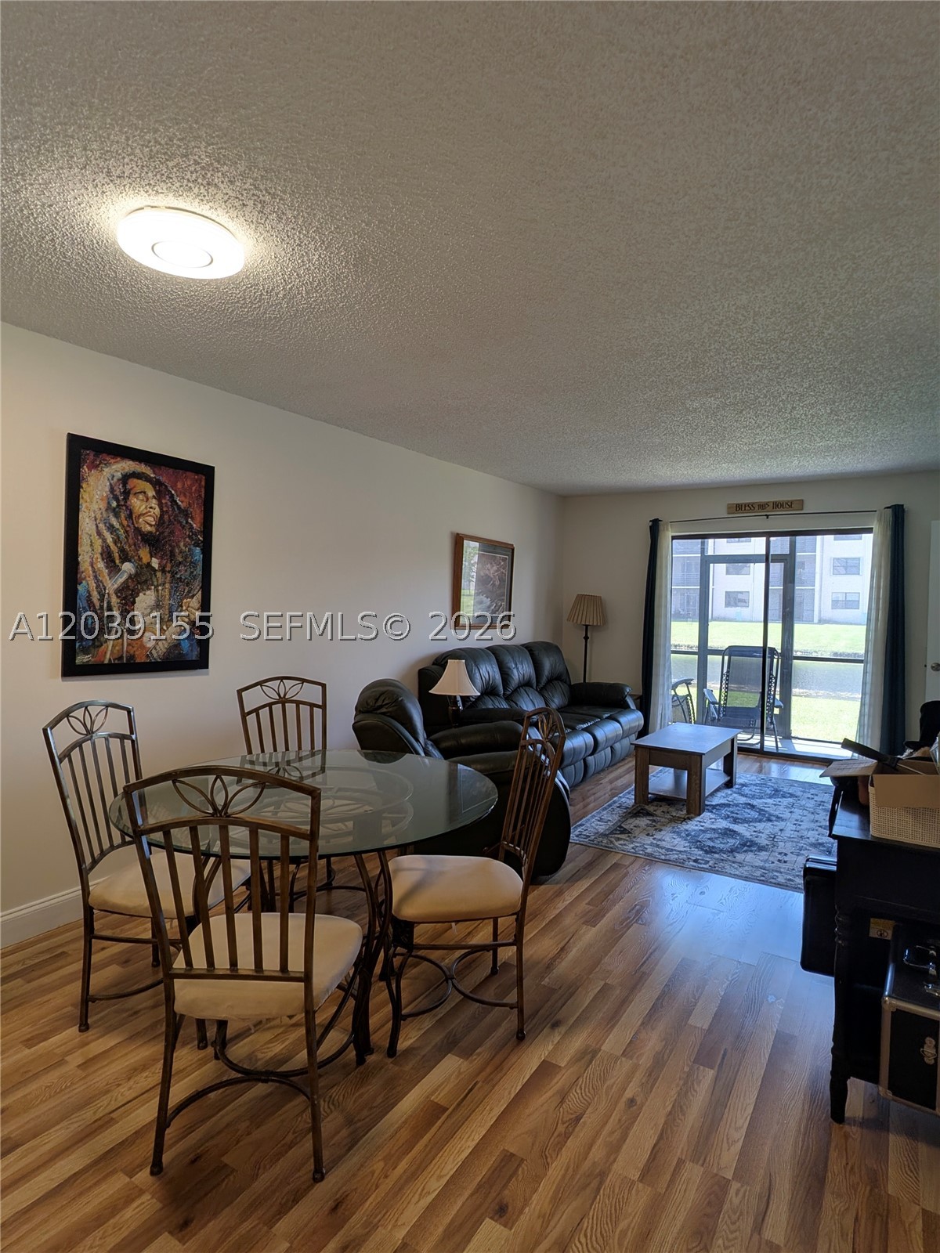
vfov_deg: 87.8
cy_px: 626
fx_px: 652
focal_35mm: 18
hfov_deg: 71.6
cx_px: 470
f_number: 2.2
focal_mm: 2.71
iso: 88
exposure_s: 1/120
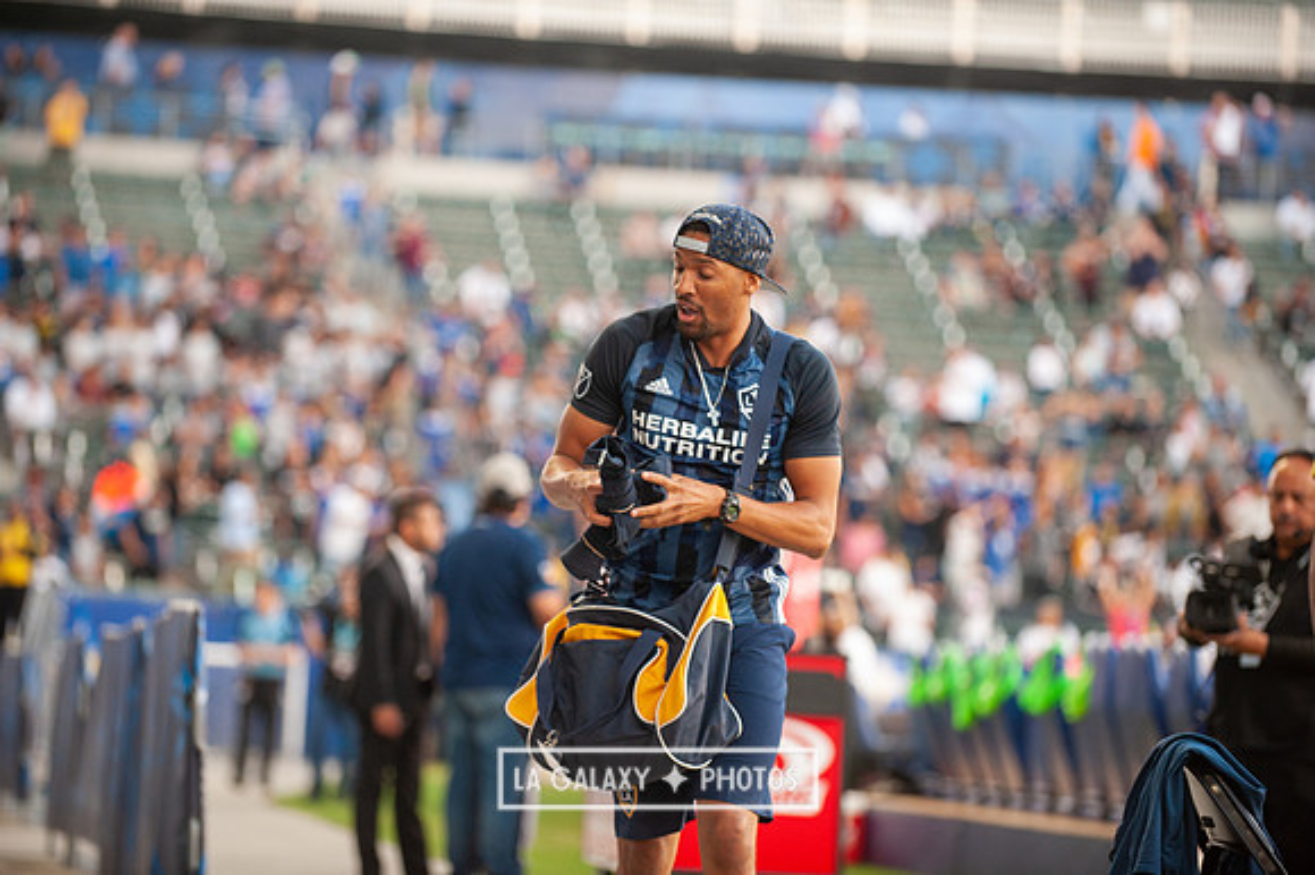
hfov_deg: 13.7
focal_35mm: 150
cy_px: 438
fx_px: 5476
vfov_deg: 9.1
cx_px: 658
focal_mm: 150
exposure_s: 1/320
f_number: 2.8
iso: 1250
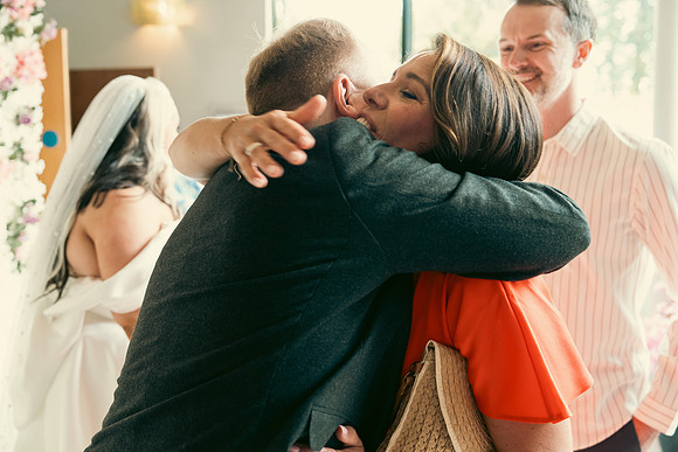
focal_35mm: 40
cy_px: 226
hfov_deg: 48.4
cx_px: 339
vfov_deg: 33.4
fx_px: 753
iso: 1600
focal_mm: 40
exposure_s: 1/160
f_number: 3.5
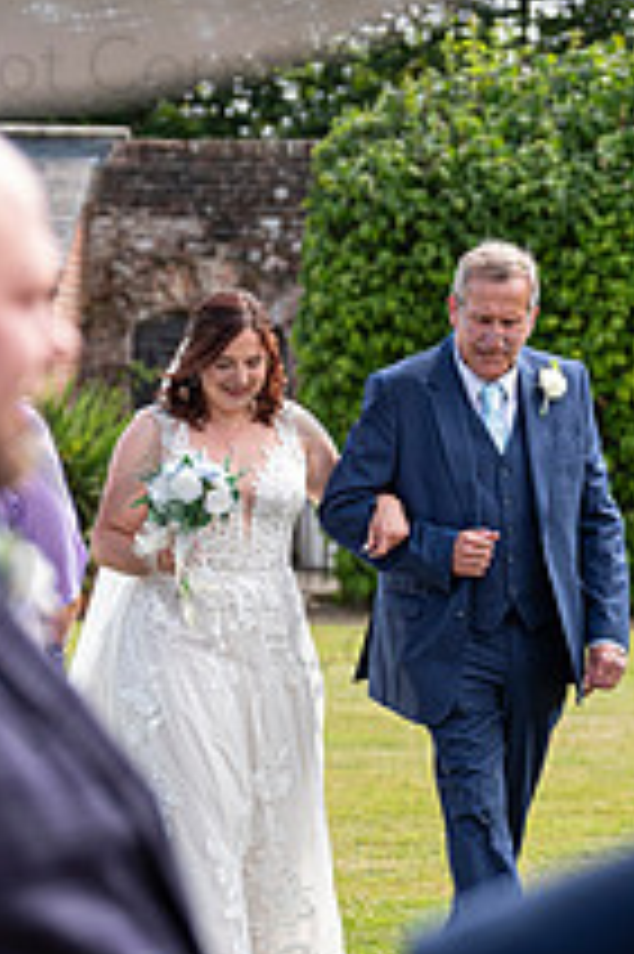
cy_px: 450
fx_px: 6509
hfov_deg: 5.6
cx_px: 360
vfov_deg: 8.4
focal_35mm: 246
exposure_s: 1/640
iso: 200
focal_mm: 77.3
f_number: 3.2
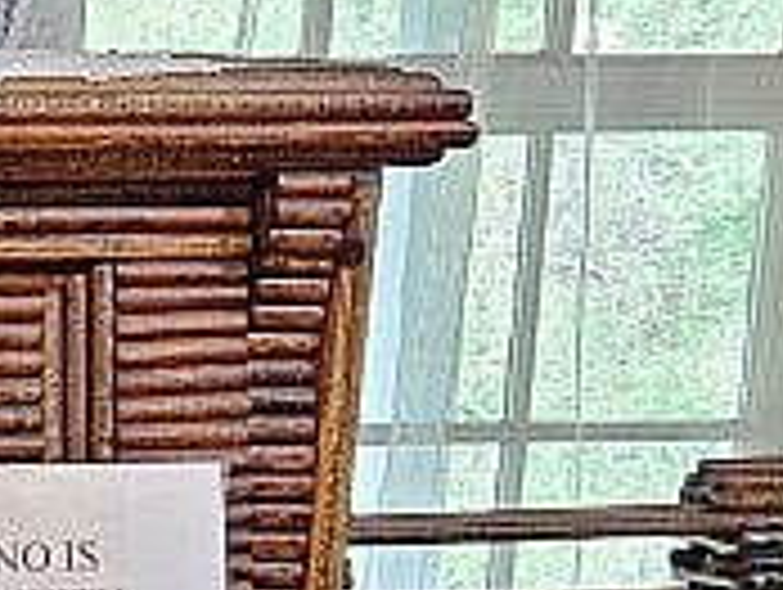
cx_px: -760
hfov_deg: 12.8
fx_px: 3058
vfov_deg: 10.7
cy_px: 842
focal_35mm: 135
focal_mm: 5.4
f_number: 1.8
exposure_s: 1/120
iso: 1000
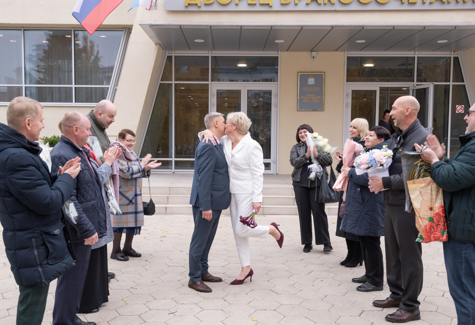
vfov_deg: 37.9
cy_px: 162
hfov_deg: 53.2
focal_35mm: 36
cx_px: 231
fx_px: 474
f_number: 10
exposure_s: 1/100
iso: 360
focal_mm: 35
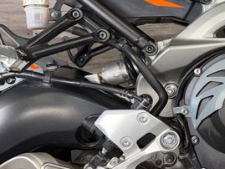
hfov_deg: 29.6
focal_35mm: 57
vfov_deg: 25.5
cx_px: 260
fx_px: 371
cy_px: 51
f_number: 1.78
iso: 64
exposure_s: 1/26
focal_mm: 6.76
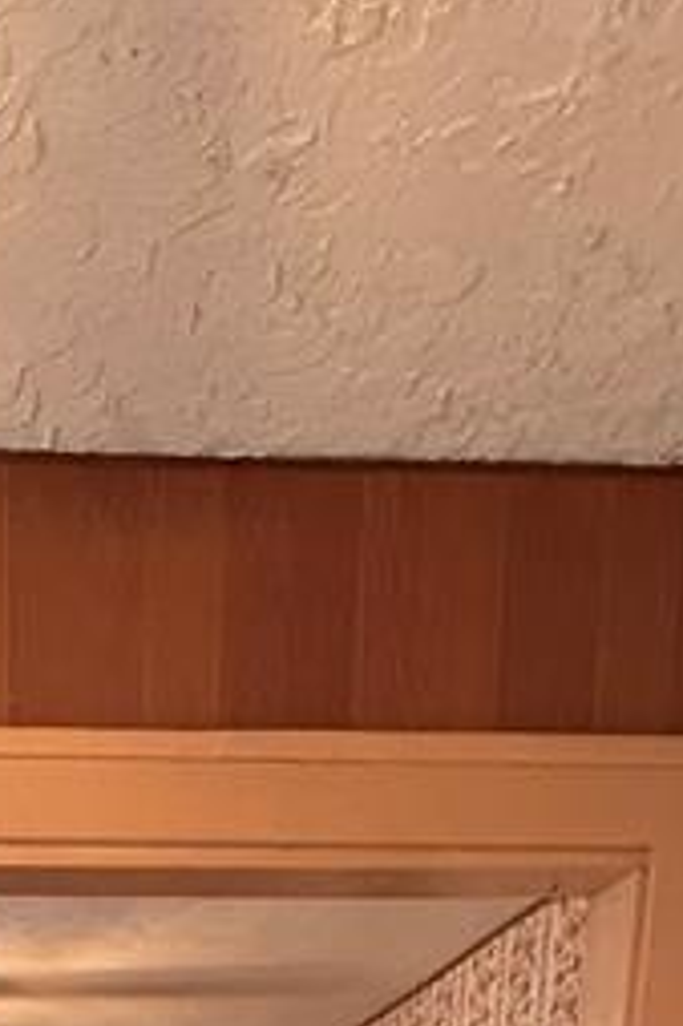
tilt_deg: -9.5
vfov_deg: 28.8
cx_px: -57
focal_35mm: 44
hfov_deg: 28.0
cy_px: 1531
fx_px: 1254
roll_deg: -1.5
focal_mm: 2.22
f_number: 2.2
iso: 400
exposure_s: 1/120
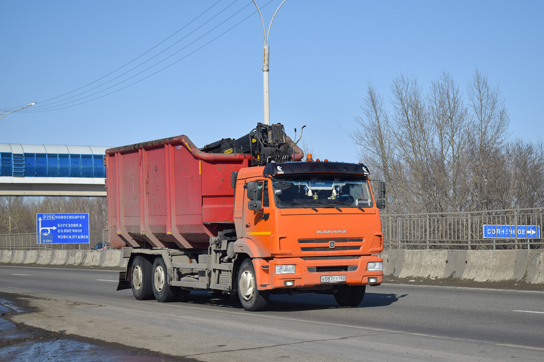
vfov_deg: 18.2
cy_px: 181
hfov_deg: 27.0
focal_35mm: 75
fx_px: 1133
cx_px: 272
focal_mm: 50
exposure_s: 1/1000
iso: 100
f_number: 6.3
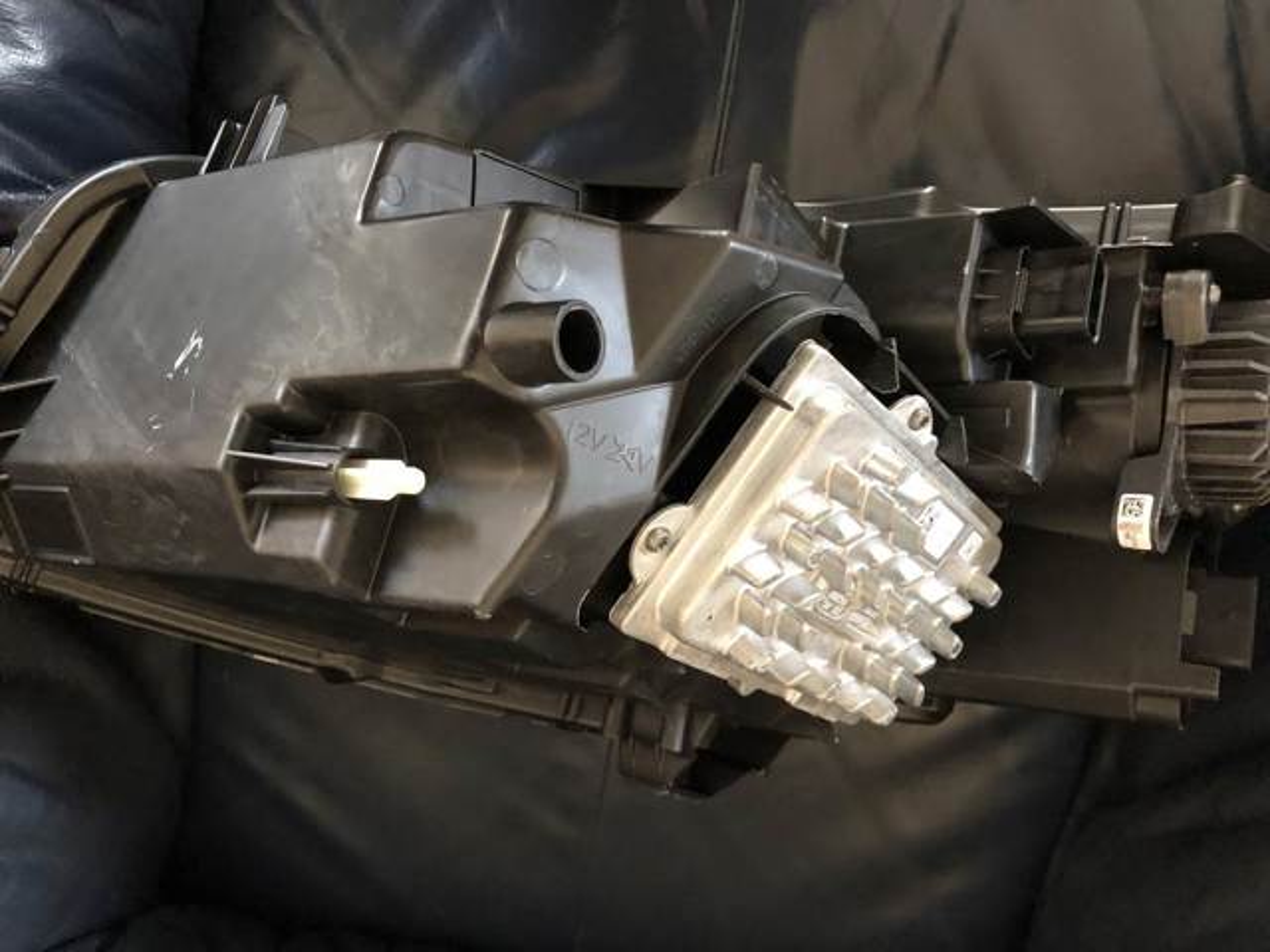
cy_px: 476
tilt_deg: -82.7
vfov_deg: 49.7
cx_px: 635
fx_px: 1027
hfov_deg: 63.4
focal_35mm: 28
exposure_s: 1/5
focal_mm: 4
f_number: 1.8
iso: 100
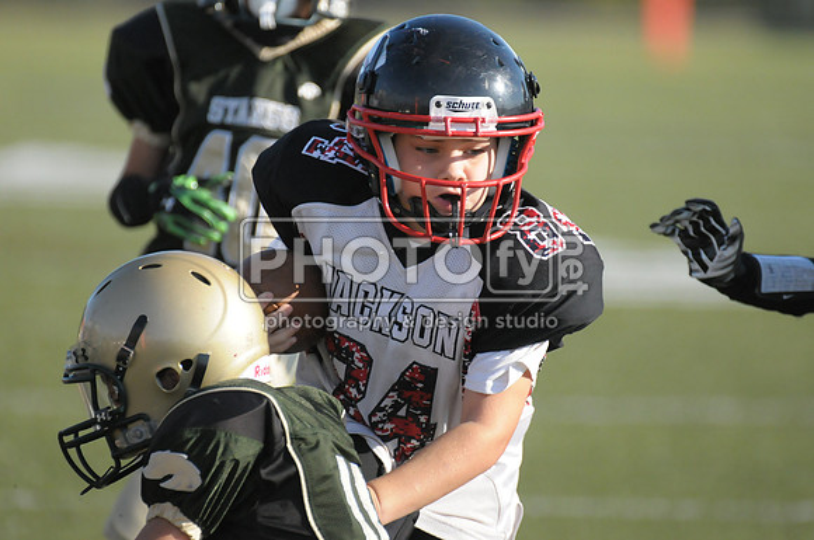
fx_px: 12870
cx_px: 407
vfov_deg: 2.4
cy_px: 270
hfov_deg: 3.6
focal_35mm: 570
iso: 1600
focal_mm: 380
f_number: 4
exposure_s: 1/5000
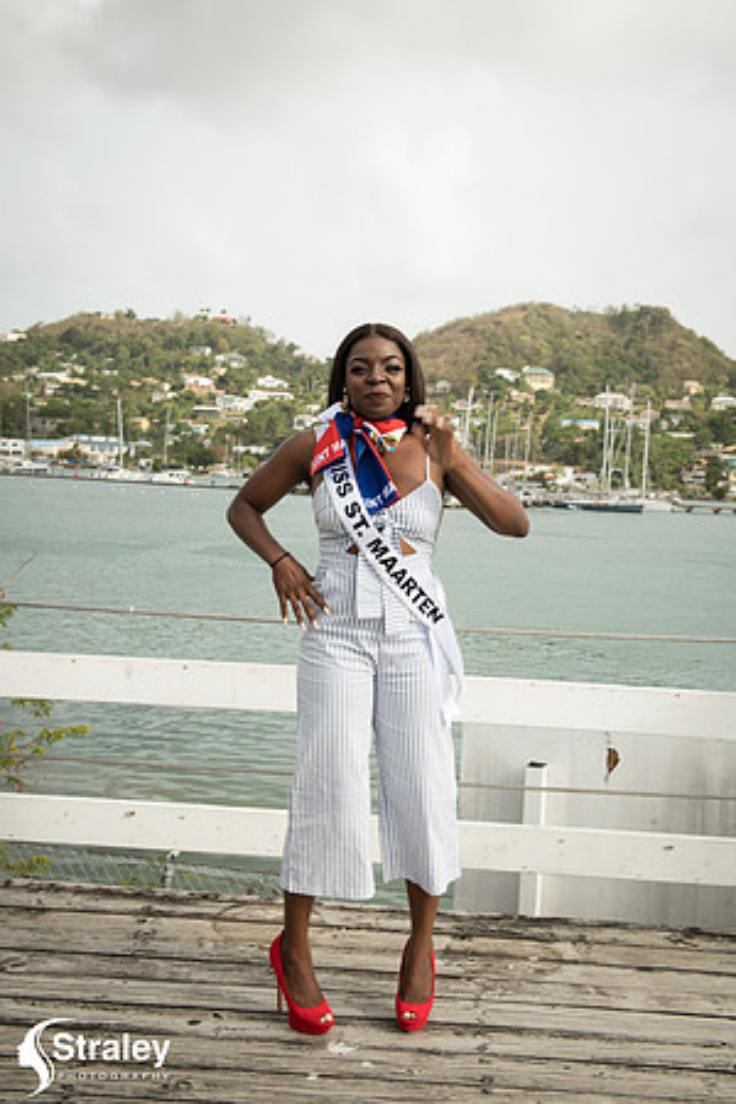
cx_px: 368
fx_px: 1227
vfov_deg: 48.5
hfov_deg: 33.4
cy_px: 552
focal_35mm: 40
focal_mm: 40
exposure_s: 1/125
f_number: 7.1
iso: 100
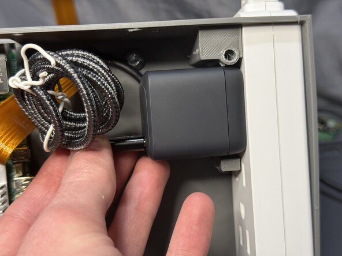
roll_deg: +0.5
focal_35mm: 48
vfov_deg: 30.3
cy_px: 128
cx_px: 171
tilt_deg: -38.5
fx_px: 474
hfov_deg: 39.7
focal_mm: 6.76
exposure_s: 1/60
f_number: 1.78
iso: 125
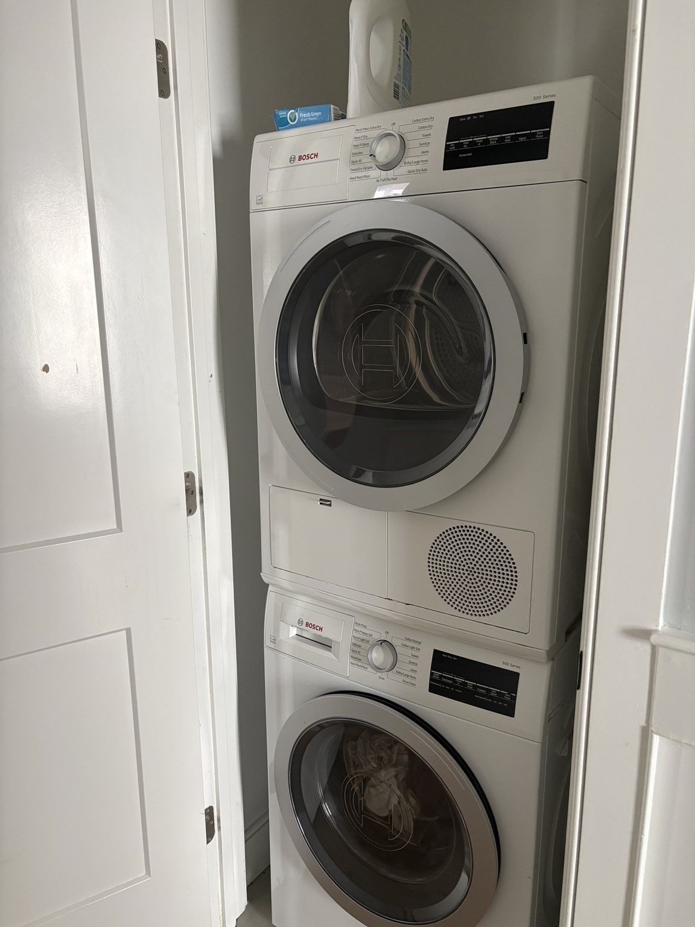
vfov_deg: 67.3
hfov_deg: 53.1
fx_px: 696
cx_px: 348
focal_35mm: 26
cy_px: 464
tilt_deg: -13.8
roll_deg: +0.2
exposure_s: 1/60
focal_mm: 5.96
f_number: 1.6
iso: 200
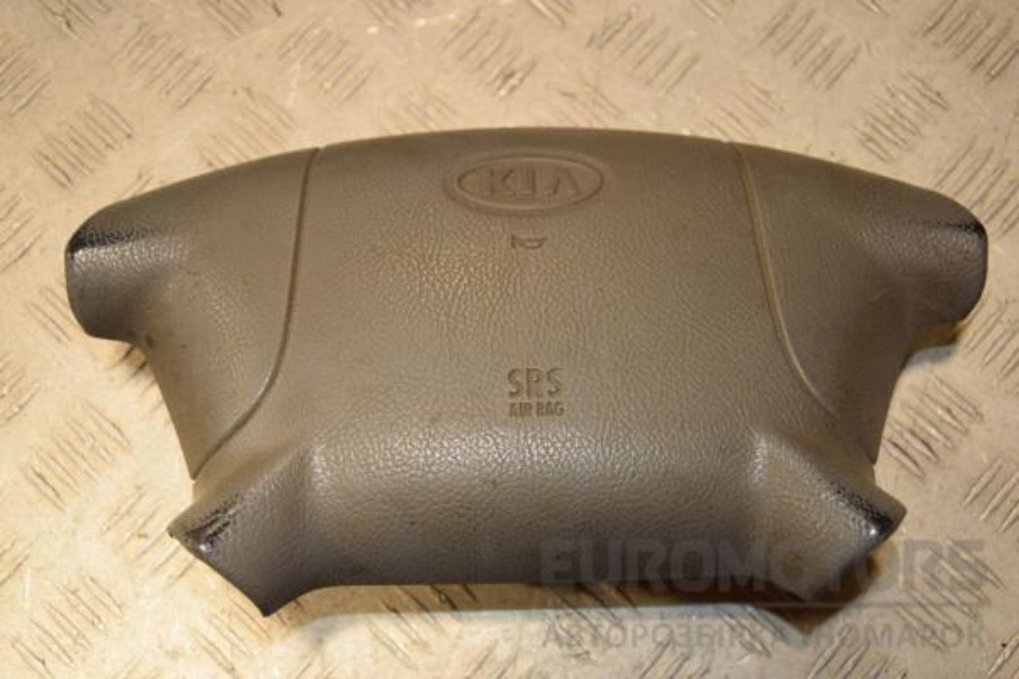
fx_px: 1486
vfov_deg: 25.8
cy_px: 340
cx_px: 510
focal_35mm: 52
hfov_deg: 37.9
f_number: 5
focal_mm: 35
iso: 800
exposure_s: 1/160
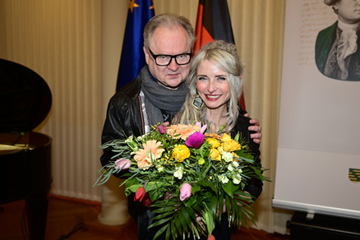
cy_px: 120
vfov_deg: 37.3
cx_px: 180
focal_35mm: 36
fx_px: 355
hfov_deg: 53.8
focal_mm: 34.5
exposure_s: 1/200
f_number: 2.8
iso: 640
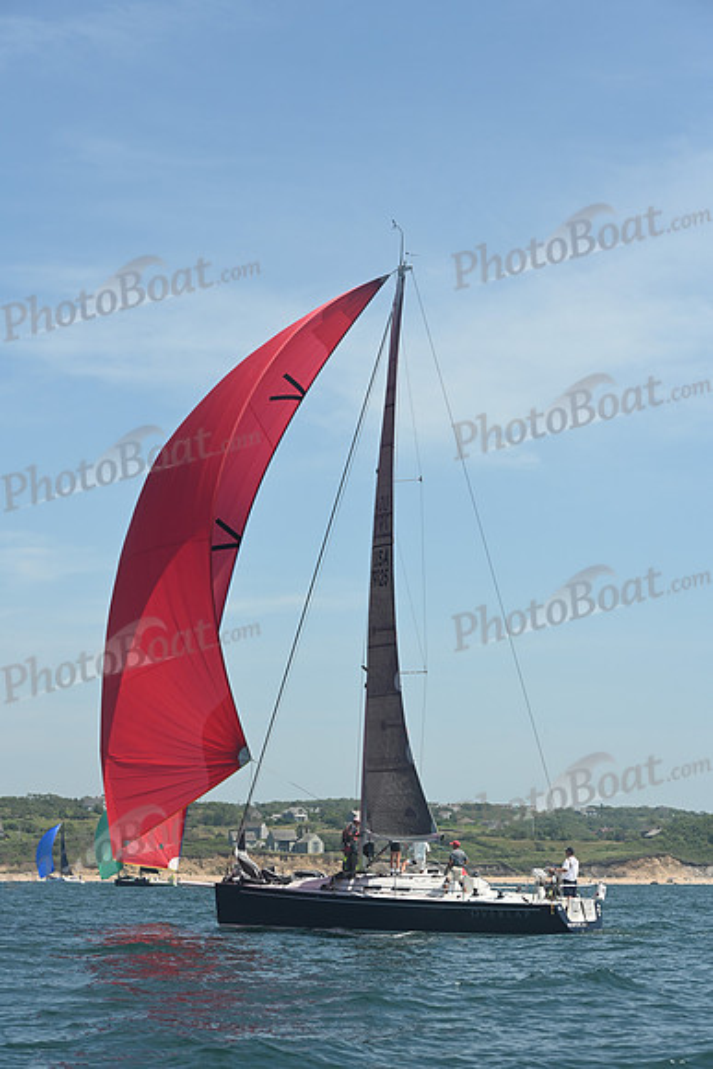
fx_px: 2969
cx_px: 356
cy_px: 534
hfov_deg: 13.7
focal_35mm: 100
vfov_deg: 20.4
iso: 320
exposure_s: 1/1000
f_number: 8
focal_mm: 100
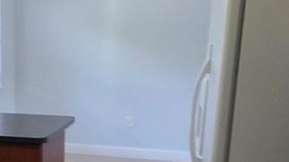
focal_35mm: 53
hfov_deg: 34.8
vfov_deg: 22.2
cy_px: 132
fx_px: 406
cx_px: -14
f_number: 1.9
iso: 320
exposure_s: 1/60
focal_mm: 2.2
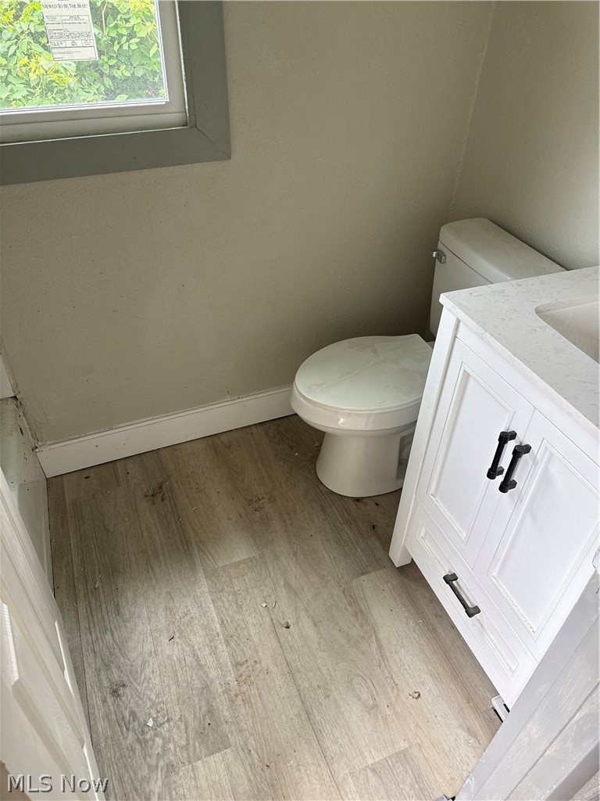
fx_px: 555
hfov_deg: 56.8
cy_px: 400
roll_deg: -3.5
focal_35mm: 24
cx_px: 300
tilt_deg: -39.5
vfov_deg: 71.6
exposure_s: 1/121
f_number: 1.78
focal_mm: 6.76
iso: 160
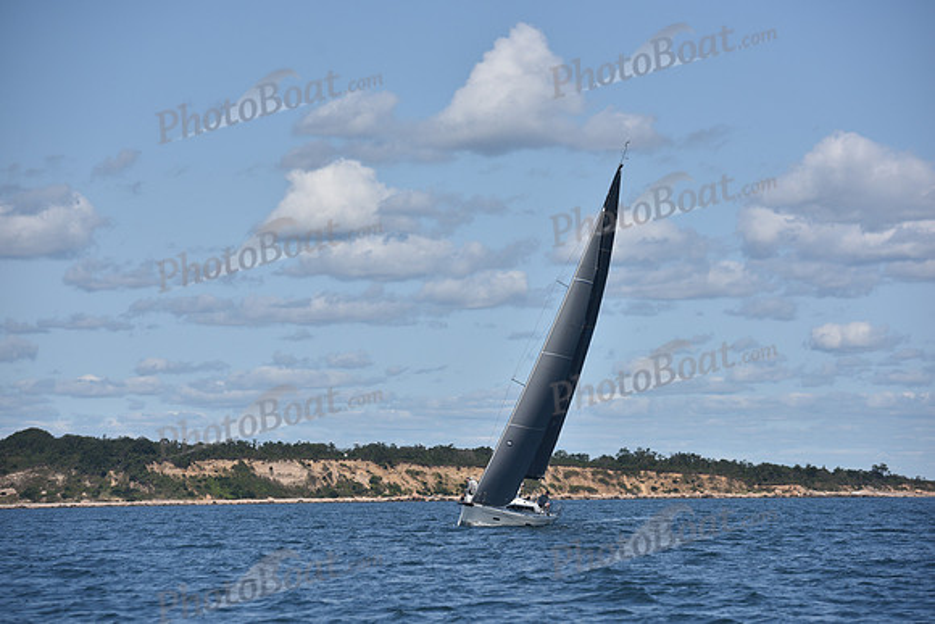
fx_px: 3247
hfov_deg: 16.4
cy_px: 312
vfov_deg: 11.0
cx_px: 468
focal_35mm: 125
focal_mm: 125
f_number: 5
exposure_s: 1/2000
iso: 250
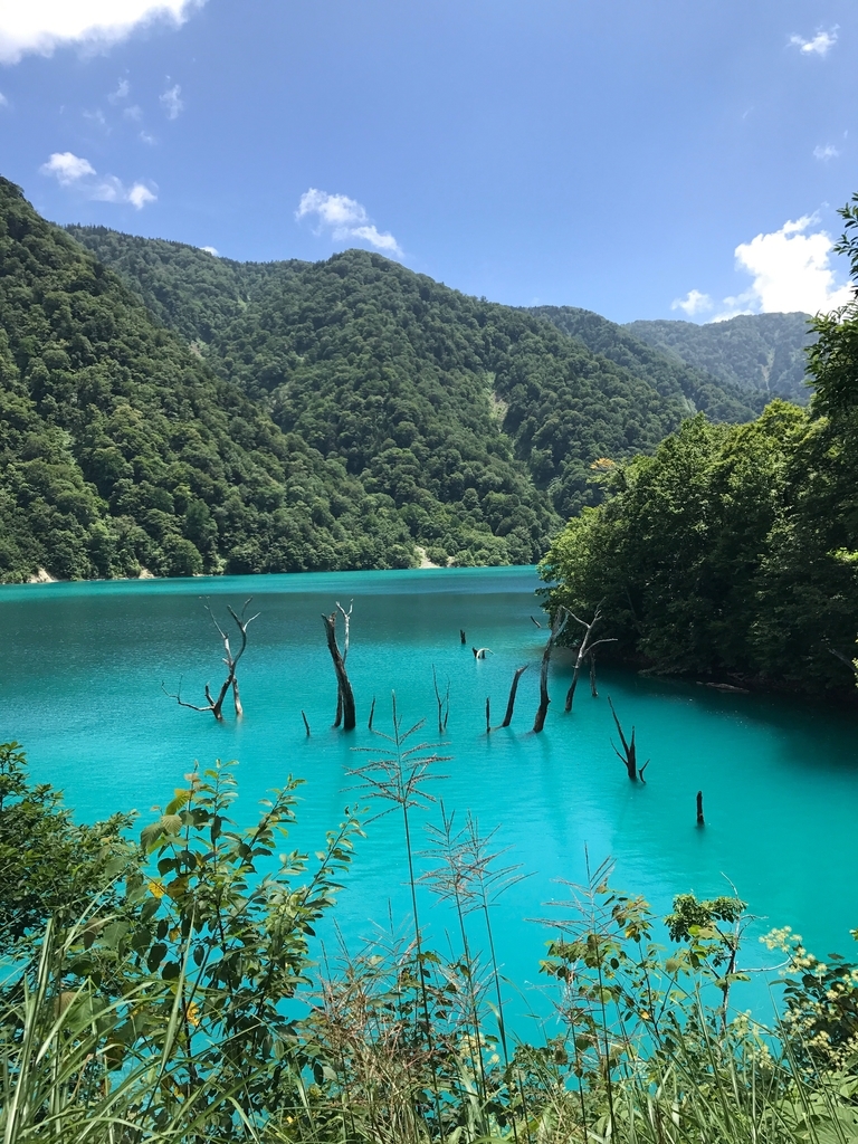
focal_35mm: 28
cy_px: 572
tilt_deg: +1.0
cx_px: 429
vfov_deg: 63.4
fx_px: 925
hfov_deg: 49.7
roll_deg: +1.1
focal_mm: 3.99
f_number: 1.8
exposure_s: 1/1681
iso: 20
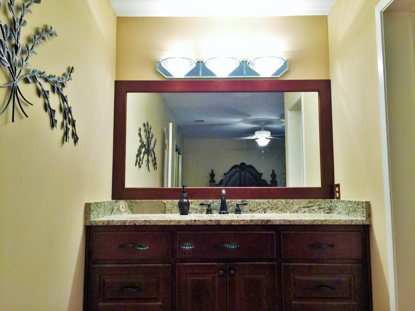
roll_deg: -1.1
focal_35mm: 29
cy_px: 156
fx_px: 348
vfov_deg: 48.2
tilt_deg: +6.9
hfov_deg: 61.7
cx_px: 208
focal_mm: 4.15
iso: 50
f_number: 2.2
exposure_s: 1/30
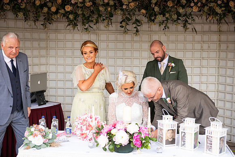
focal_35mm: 56
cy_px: 78
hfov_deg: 35.6
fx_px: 366
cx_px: 118
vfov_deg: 24.2
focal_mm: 56
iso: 200
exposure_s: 1/160
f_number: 3.5
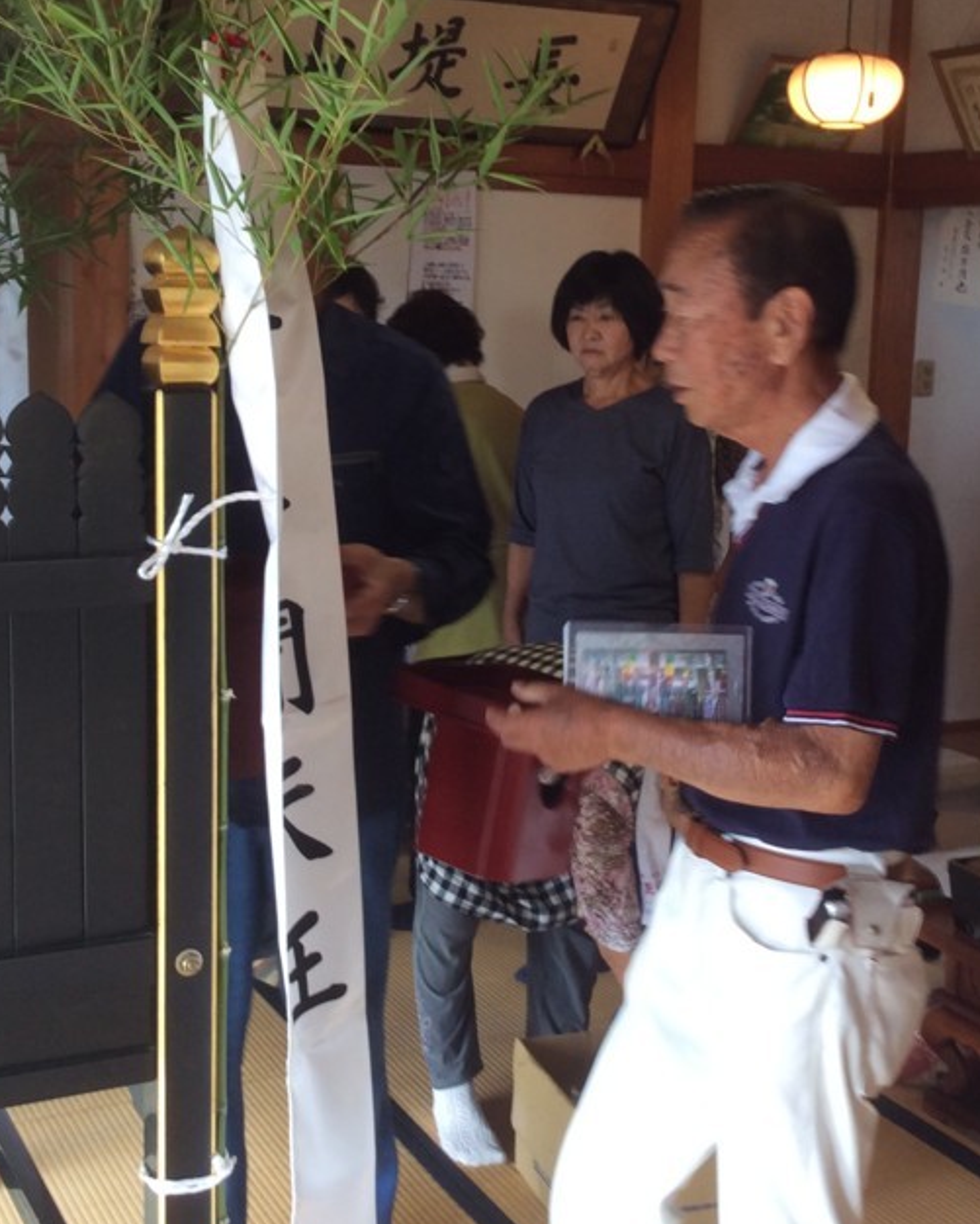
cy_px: 499
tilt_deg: -6.9
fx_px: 1849
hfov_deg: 29.7
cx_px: 439
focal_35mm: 51
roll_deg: -0.7
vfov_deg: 36.5
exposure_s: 1/40
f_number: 2.4
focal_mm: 3.3
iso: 40
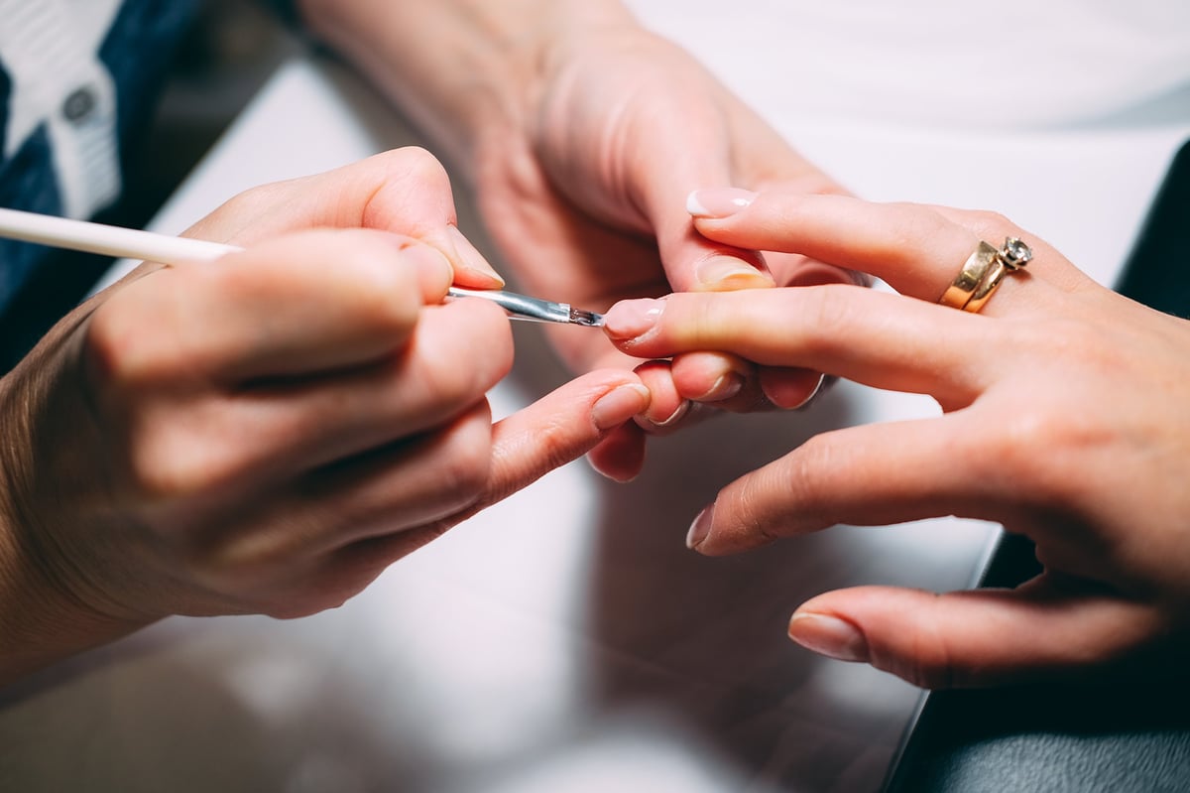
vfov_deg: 25.5
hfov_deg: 37.5
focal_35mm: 53
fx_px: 1751
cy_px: 396
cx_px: 595
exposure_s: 1/125
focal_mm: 35
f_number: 2
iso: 250
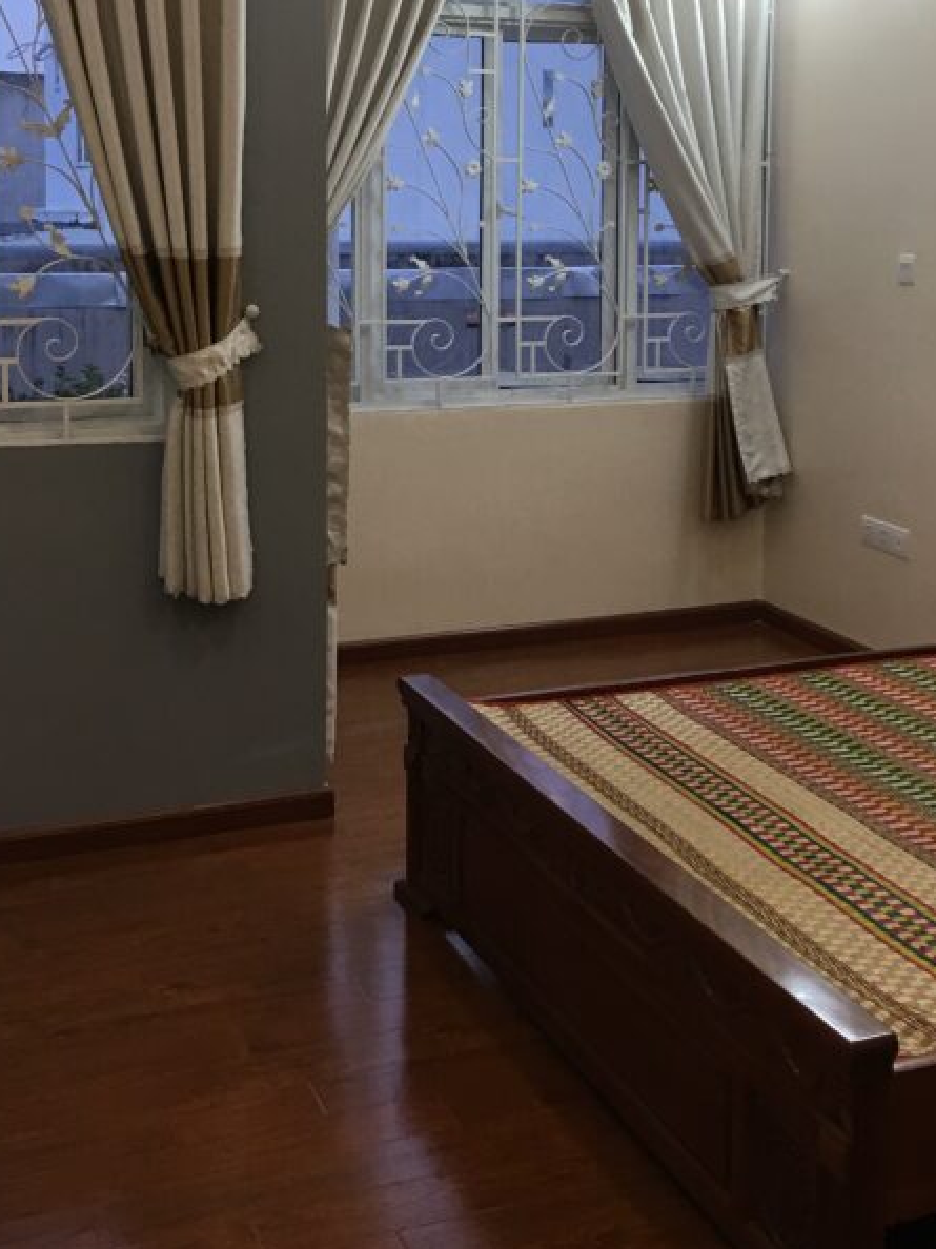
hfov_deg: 29.0
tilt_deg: -3.9
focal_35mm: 50
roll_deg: -0.7
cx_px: 581
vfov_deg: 37.4
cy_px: 332
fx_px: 1804
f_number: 2.2
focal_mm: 4.15
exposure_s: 1/33
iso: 40
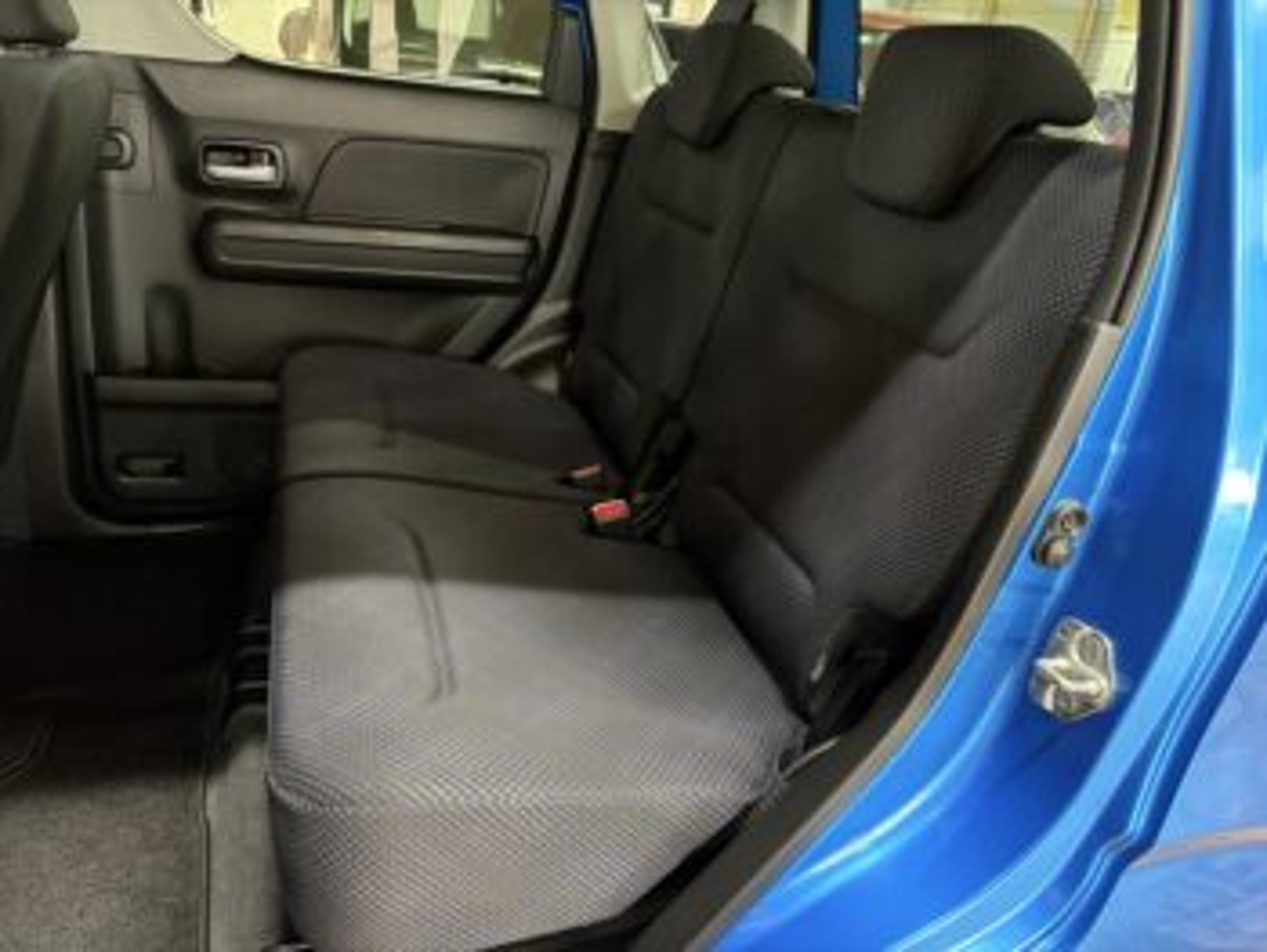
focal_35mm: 26
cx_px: 634
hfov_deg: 67.3
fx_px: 952
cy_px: 476
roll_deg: -6.9
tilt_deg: -22.5
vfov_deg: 53.1
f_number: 1.6
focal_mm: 5.96
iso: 640
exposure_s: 1/25
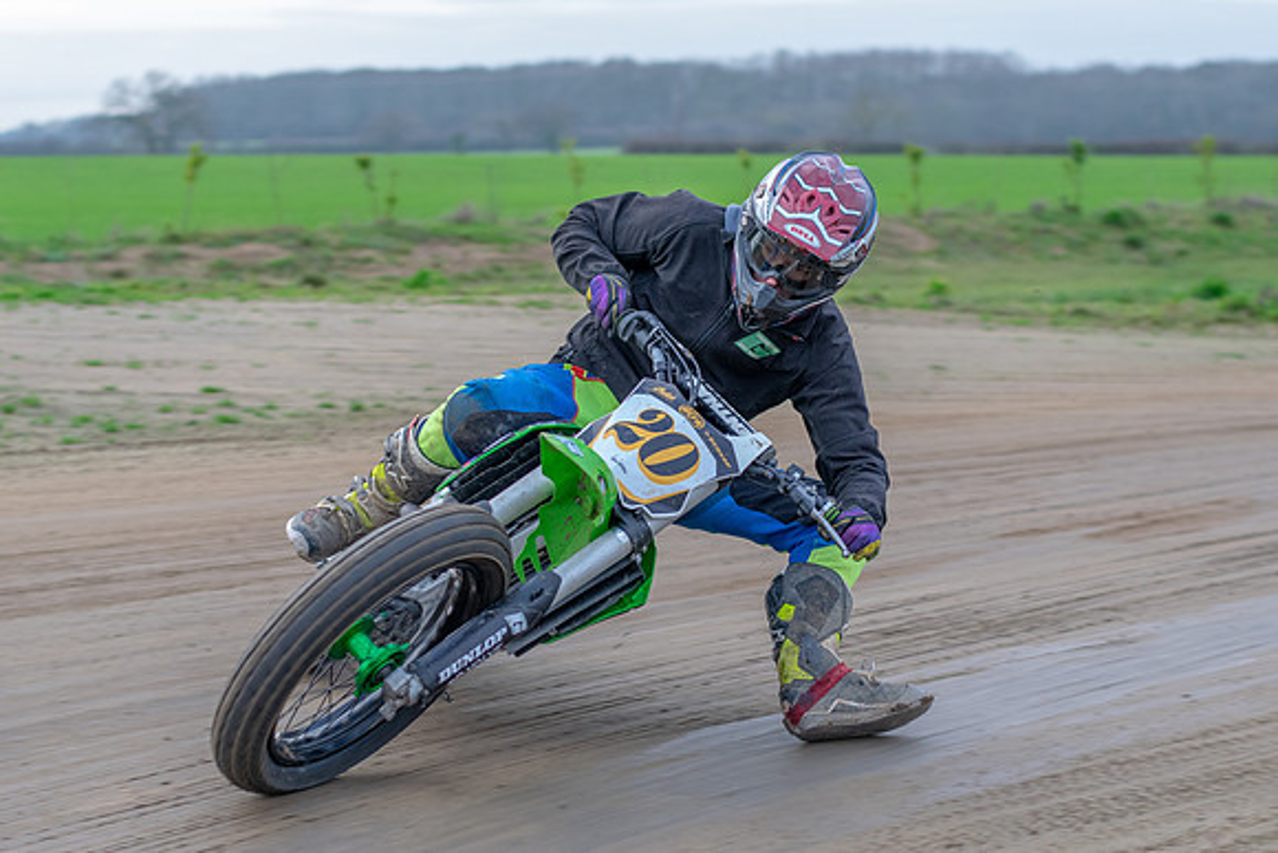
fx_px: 3091
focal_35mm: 87
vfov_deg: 15.7
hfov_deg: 23.3
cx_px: 553
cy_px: 476
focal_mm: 50
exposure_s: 1/640
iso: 400
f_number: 2.8
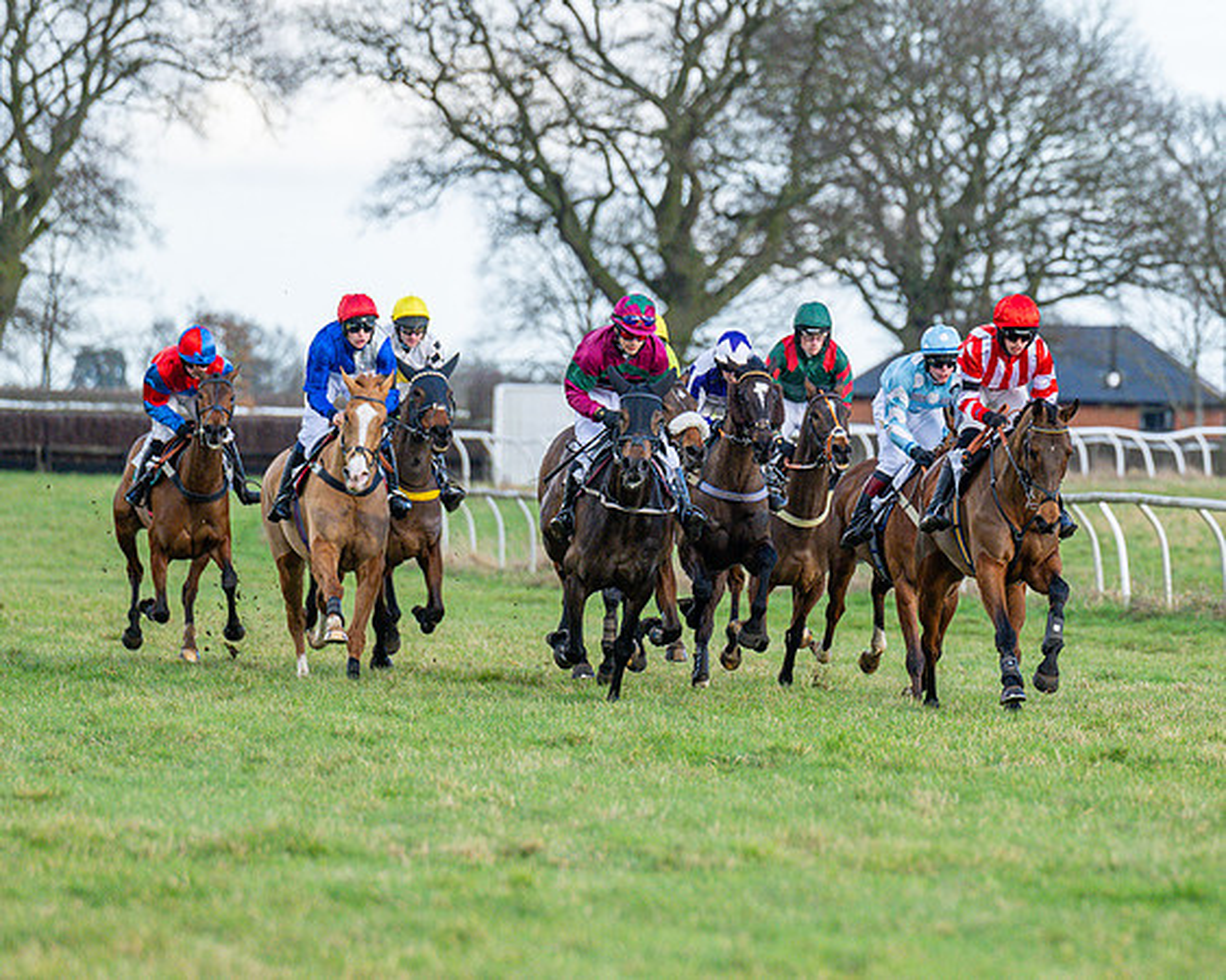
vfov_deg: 4.3
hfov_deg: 5.3
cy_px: 474
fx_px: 13186
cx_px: 1011
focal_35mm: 364
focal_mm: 200
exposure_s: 1/2500
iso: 640
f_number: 4
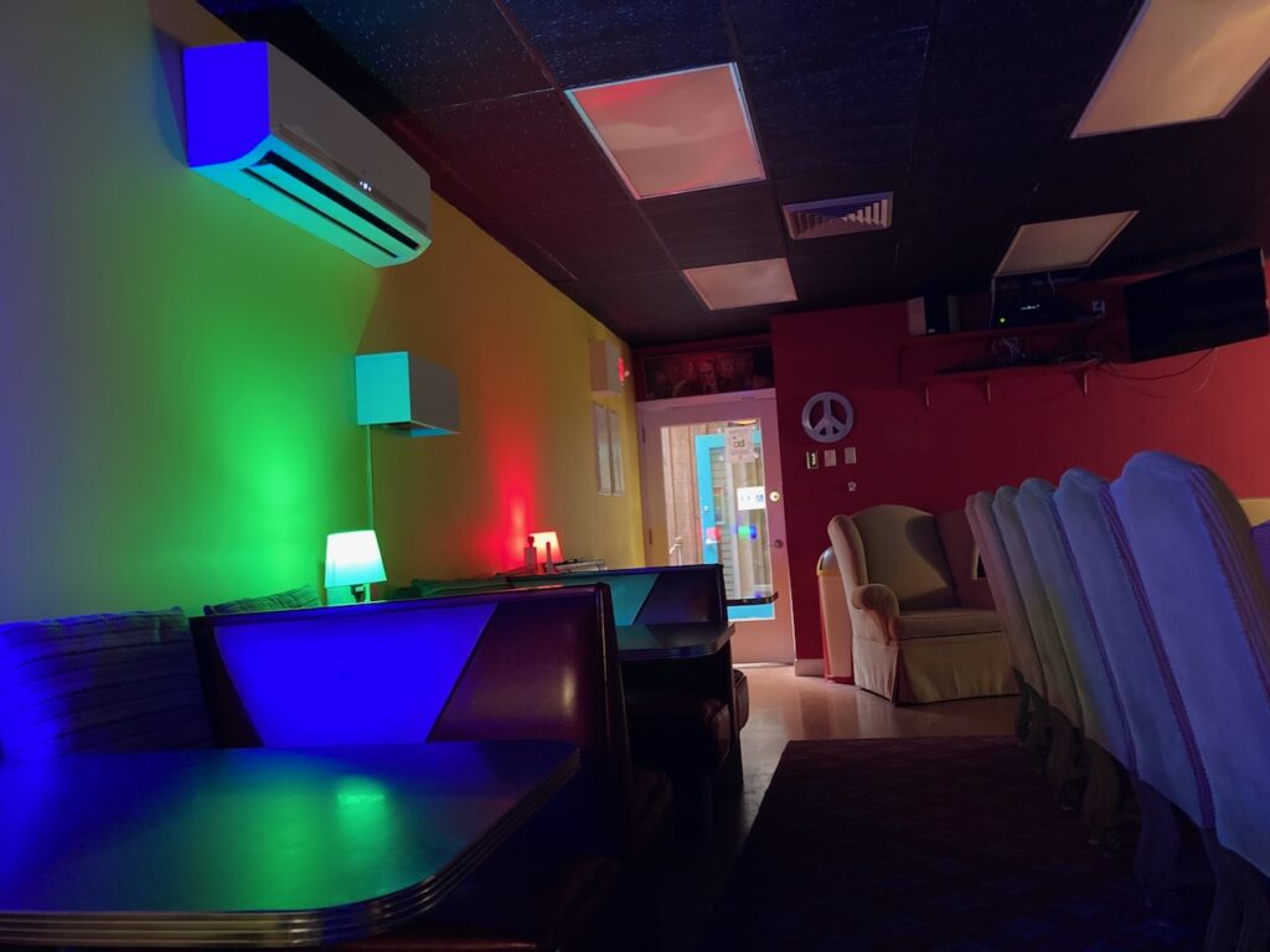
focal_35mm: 28
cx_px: 635
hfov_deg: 63.4
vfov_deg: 49.7
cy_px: 476
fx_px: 1027
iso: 640
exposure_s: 1/24
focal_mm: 3.99
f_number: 1.8
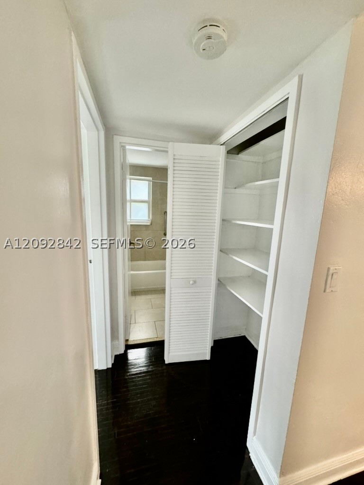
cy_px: 242
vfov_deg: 102.1
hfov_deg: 85.7
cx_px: 182
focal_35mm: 14
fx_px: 196
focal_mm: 2.22
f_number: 2.2
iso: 400
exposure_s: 1/60
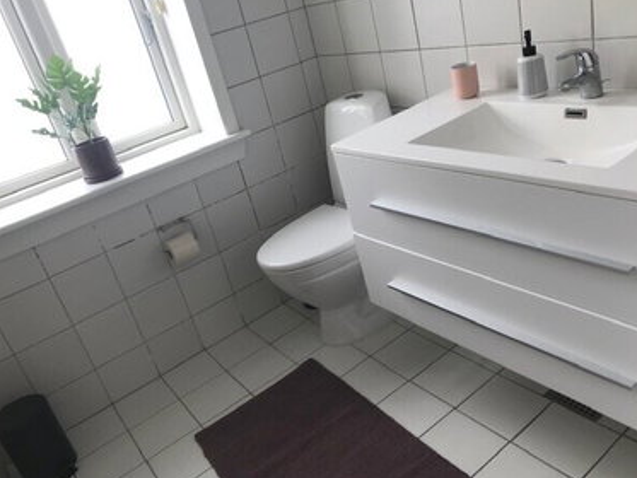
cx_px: 326
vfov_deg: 46.8
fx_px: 552
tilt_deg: -23.9
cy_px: 236
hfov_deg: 59.9
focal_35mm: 30
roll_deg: +15.4
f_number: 1.8
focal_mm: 3.99
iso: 25
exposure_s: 1/50
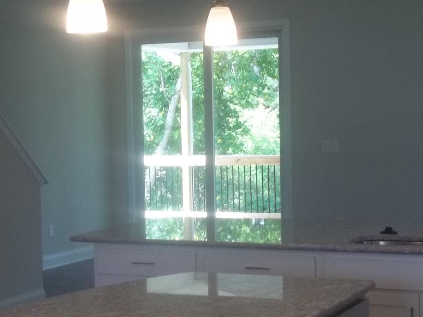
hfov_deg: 22.4
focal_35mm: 87
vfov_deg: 17.0
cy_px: 184
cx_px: 128
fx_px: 1063
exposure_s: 1/50
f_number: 2.9
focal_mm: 5.7
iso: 64
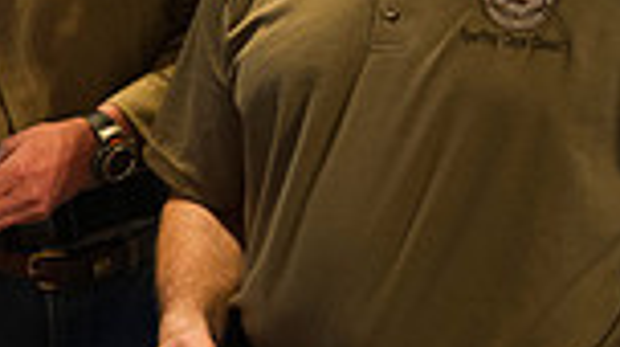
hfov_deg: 20.2
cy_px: 45
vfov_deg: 12.5
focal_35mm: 96
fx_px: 1576
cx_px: -208
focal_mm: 24
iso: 3200
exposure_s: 1/60
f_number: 2.8
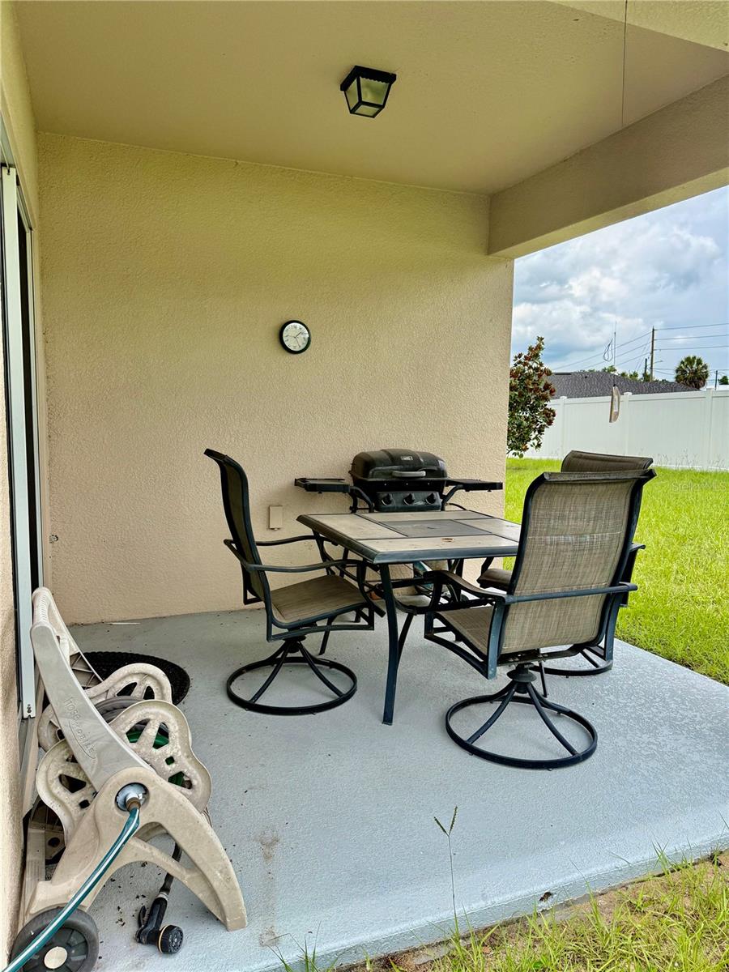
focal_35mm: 24
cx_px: 364
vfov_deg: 71.6
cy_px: 486
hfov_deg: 56.8
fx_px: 674
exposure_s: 1/2299
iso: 100
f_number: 1.78
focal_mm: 6.76
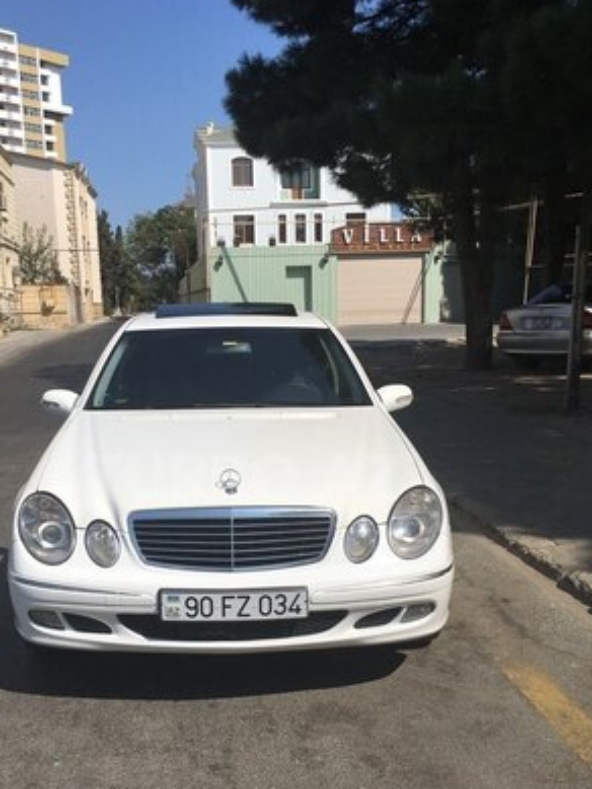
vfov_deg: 49.8
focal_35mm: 37
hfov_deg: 38.6
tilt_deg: -12.1
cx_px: 243
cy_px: 477
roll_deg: +2.7
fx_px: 843
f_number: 2.2
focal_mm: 4.15
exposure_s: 1/4049
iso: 25
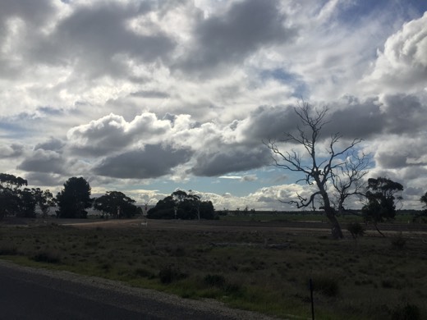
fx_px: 358
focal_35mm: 29
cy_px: 160
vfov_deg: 48.2
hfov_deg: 61.7
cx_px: 214
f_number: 2.2
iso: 32
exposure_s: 1/6623
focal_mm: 4.15
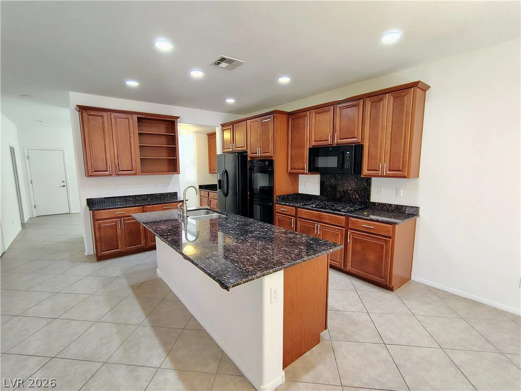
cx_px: 260
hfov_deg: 94.5
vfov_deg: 78.1
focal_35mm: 16
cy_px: 196
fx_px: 241
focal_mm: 2.13
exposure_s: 1/30
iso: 364
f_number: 2.2
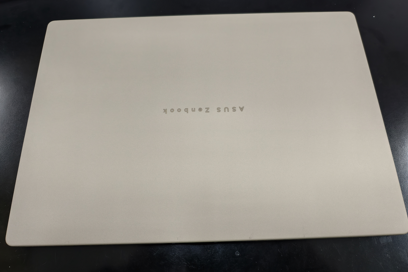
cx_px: 204
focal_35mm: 24
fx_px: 272
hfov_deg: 73.7
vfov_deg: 53.1
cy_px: 129
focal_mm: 6.54
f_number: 1.57
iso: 425
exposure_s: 1/50
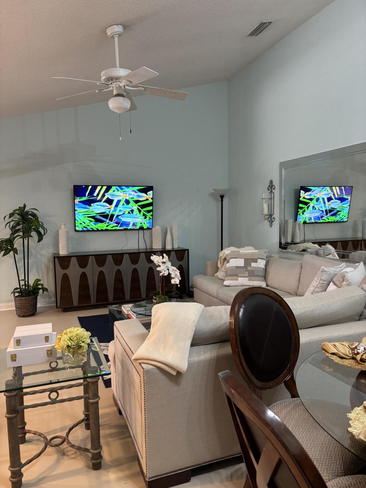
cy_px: 244
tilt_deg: -5.0
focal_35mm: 26
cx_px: 183
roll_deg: +0.1
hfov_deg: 53.1
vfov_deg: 67.3
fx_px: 367
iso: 250
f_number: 1.6
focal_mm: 5.96
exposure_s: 1/60
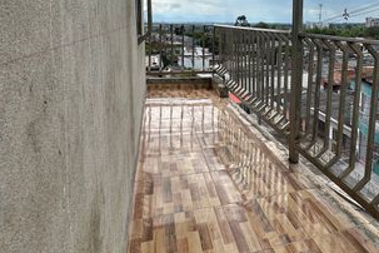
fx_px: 337
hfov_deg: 54.6
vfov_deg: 40.0
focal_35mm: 32
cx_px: 305
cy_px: 65
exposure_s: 1/2353
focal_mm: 2.22
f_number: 2.2
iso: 50
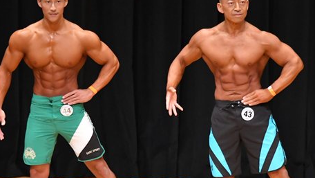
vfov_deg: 2.5
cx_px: 127
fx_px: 4011
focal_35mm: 480
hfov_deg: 4.5
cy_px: 104
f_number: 5.6
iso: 5000
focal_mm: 180
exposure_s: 1/400
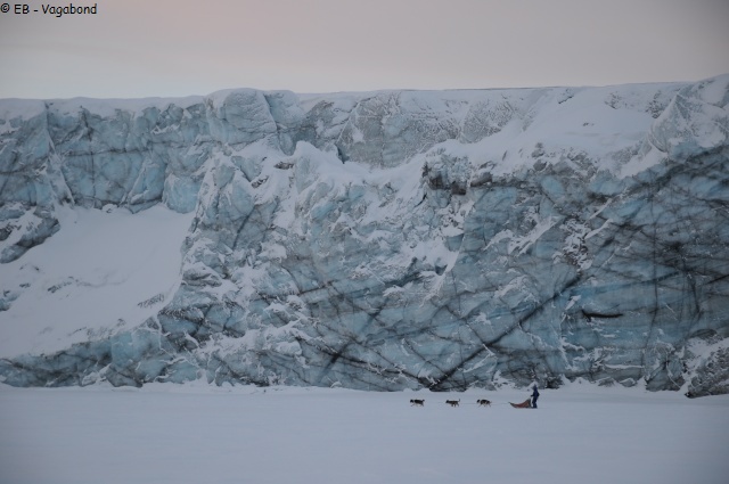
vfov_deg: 13.0
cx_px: 364
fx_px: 2124
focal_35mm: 105
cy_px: 242
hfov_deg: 19.5
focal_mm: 70
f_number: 4.5
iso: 200
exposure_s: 1/100
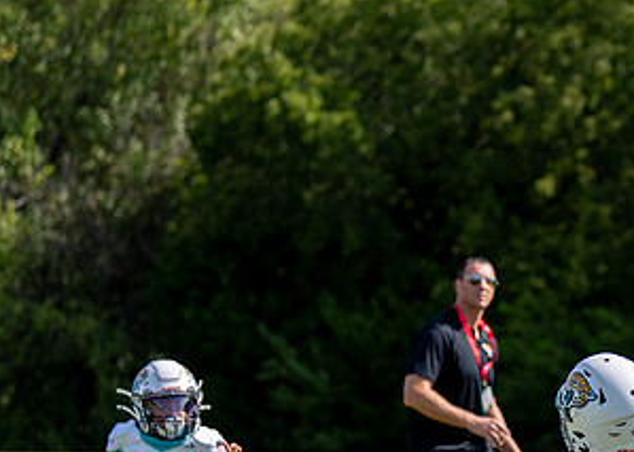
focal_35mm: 226
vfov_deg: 6.3
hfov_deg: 8.8
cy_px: 444
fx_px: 4066
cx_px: 732
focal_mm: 95
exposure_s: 1/3200
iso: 160
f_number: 2.8
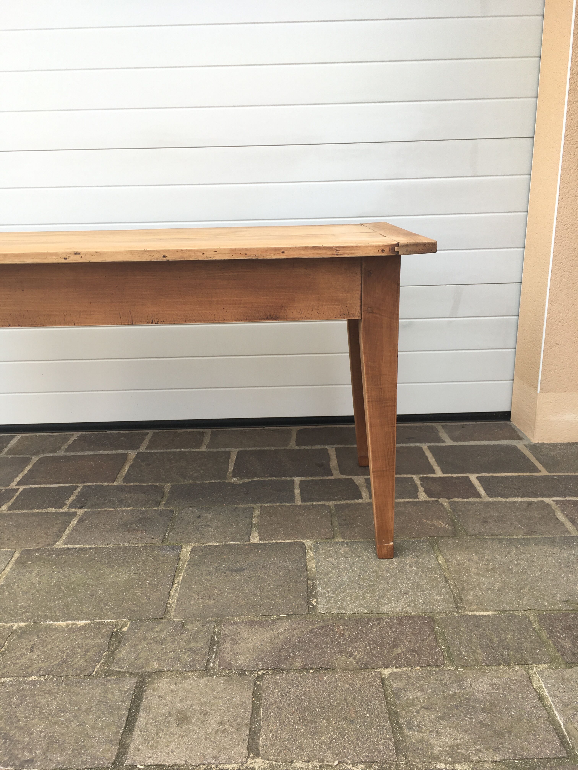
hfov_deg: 48.2
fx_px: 646
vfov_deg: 61.7
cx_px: 289
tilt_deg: -19.5
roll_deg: +0.8
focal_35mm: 29
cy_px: 385
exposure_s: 1/168
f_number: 2.2
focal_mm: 4.15
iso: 25
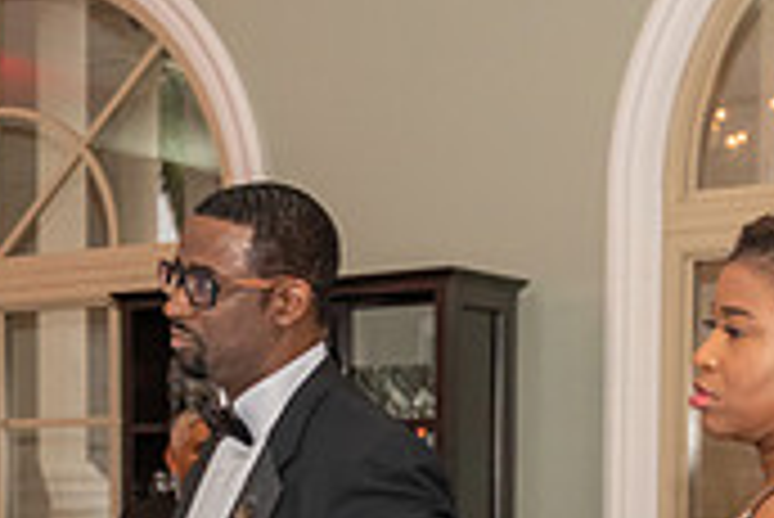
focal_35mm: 94
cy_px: 606
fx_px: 2023
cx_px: -202
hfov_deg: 20.1
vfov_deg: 14.2
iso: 1000
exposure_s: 1/60
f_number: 3.5
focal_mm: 18
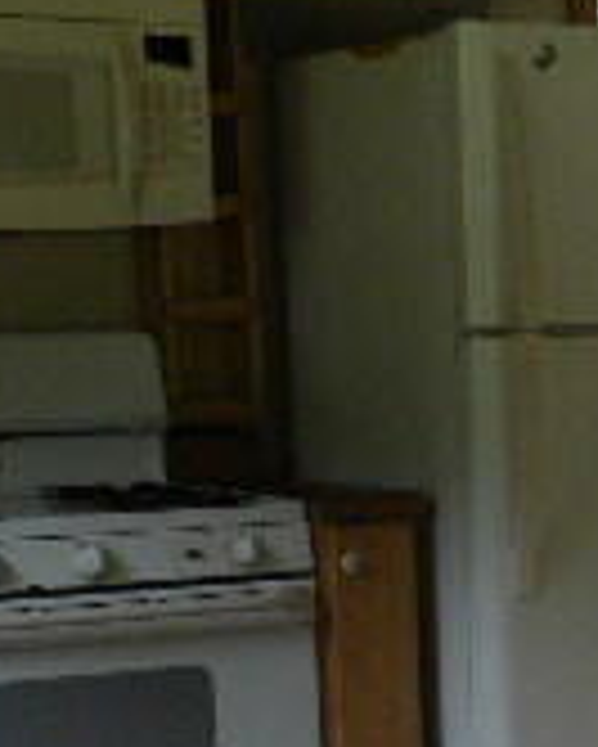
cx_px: 814
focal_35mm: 139
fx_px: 3072
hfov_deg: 10.8
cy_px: 693
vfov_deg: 13.7
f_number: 3.5
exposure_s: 1/50.3
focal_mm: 6.6
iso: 119
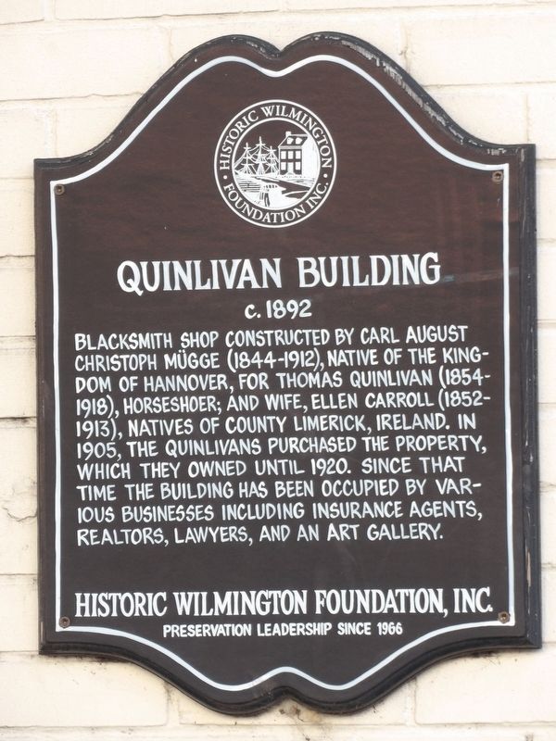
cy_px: 370
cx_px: 278
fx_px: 7774
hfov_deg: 4.1
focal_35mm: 363
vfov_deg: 5.5
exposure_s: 1/100
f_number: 4.2
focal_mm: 65.2
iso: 200
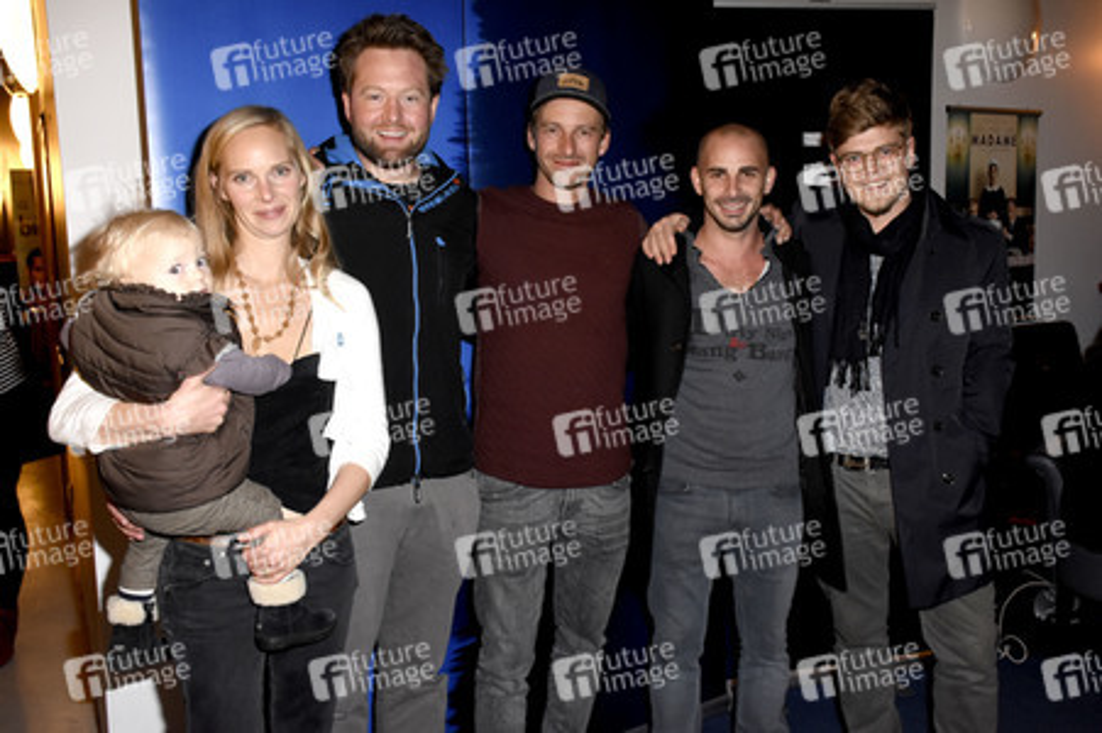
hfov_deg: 55.1
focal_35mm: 34
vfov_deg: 38.3
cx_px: 551
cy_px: 366
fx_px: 1055
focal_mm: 23
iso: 1600
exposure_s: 1/60
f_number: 6.3
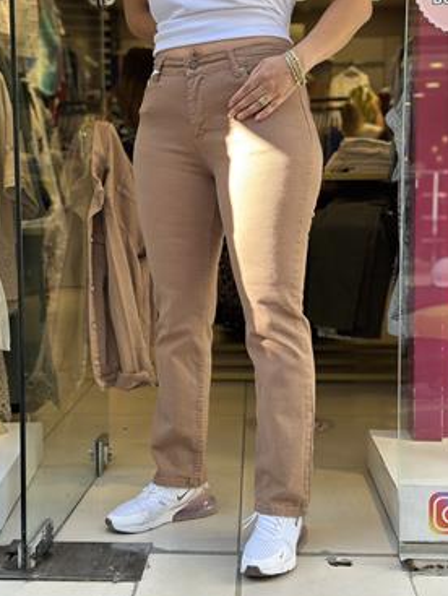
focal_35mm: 54
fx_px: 930
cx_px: 226
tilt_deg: -5.2
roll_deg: -0.3
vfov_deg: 35.5
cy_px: 280
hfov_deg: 27.1
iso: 80
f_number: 1.78
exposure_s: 1/263
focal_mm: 6.86
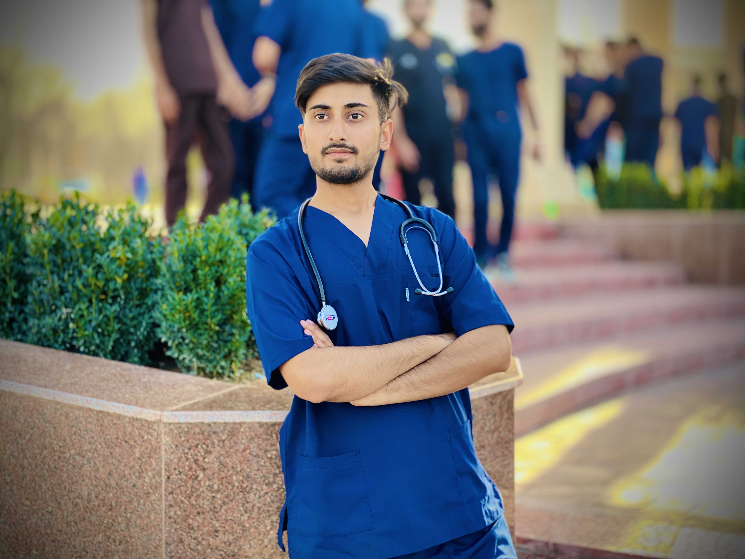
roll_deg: +0.8
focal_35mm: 52
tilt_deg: -2.0
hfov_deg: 36.8
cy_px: 280
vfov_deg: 28.0
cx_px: 372
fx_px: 1119
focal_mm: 6
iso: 32
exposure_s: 1/122
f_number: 2
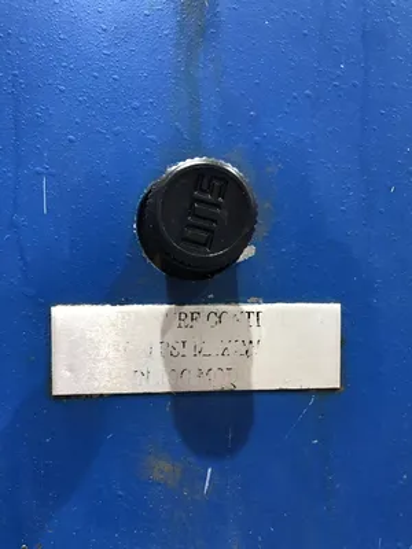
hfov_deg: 49.7
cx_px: 206
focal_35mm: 28
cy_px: 274
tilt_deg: -3.4
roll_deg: +1.3
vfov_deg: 63.4
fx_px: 444
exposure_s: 1/15
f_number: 1.8
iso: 80
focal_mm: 4
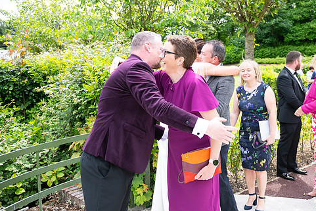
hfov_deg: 54.1
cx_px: 189
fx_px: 307
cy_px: 106
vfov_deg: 37.9
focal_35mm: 35
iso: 250
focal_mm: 29
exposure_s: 1/1000
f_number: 3.5
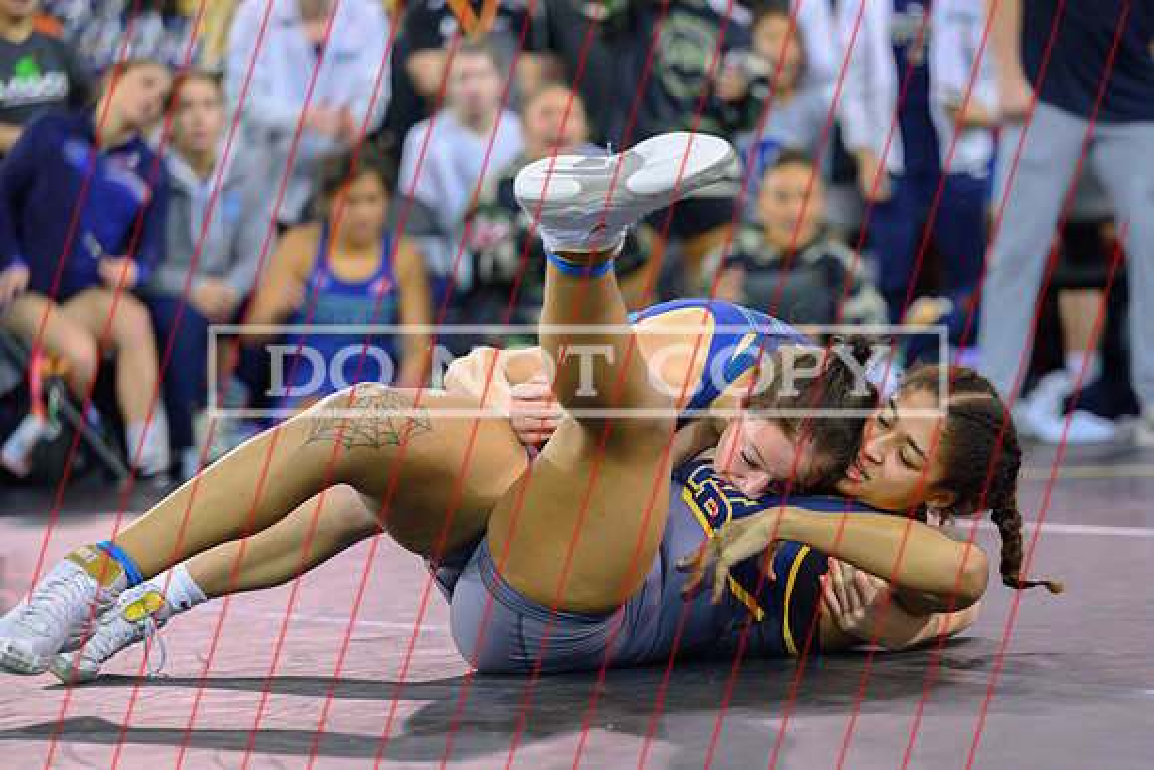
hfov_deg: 13.1
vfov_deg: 8.8
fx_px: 5024
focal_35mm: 157
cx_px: 697
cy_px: 480
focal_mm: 125
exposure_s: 1/800
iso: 6400
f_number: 2.8
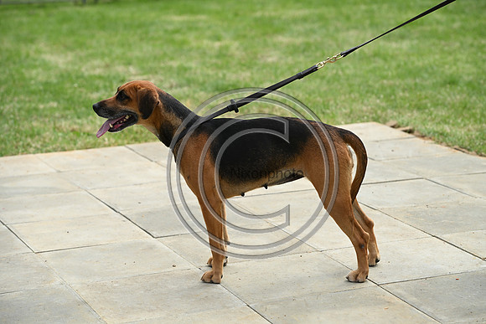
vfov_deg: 12.2
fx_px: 1512
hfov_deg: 18.3
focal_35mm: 112
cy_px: 162
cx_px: 243
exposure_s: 1/1000
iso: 200
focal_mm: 112
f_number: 4.5
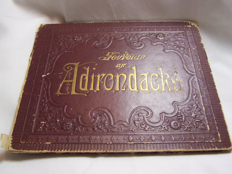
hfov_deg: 50.1
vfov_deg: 38.7
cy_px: 87
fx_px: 248
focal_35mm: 37
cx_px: 116
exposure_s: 1/30
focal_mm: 5.6
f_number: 2.8
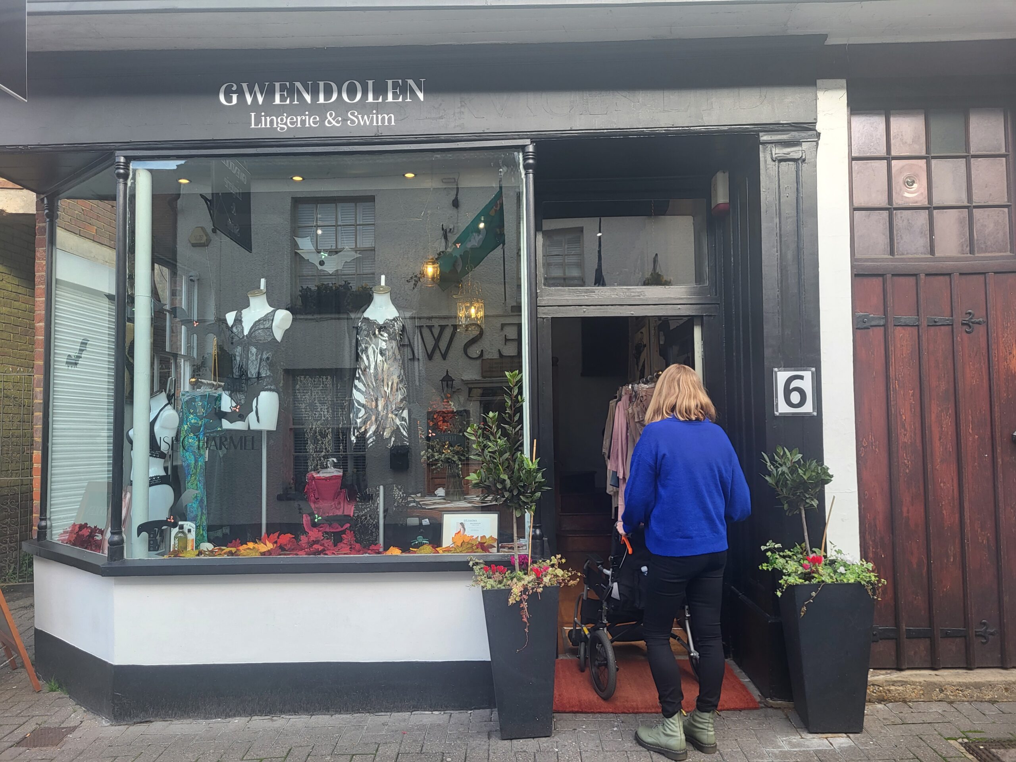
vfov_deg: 53.1
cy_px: 381
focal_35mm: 26
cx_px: 508
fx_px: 763
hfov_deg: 67.3
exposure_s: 1/244
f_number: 1.8
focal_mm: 5.4
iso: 40
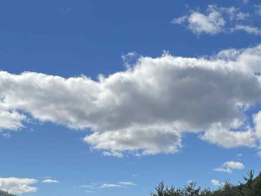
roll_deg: -0.6
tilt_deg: -3.3
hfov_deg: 22.7
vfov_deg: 15.9
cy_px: 282
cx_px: 145
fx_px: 649
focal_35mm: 86
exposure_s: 1/4831
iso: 32
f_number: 1.6
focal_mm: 4.2
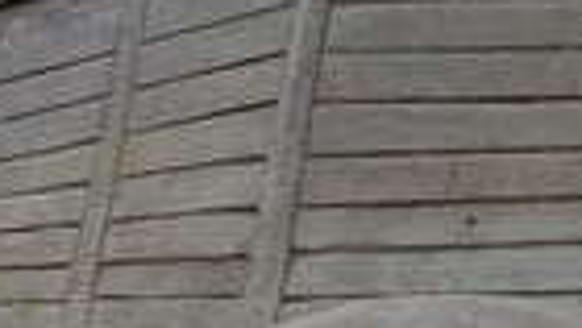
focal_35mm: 162
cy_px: 751
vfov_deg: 7.1
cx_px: -353
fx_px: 2502
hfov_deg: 12.5
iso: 100
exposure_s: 1/125
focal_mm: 18
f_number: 8
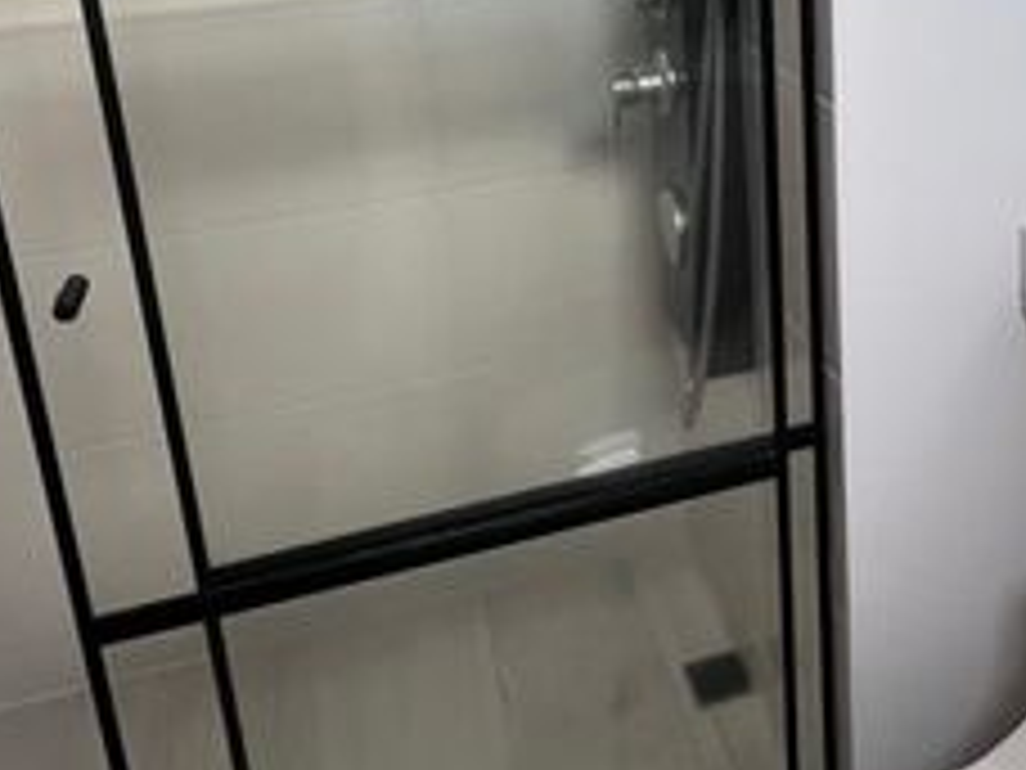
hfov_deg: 47.2
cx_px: 767
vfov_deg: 35.3
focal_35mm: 38
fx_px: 1126
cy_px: 63
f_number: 1.8
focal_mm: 1.57
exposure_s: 1/99
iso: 160
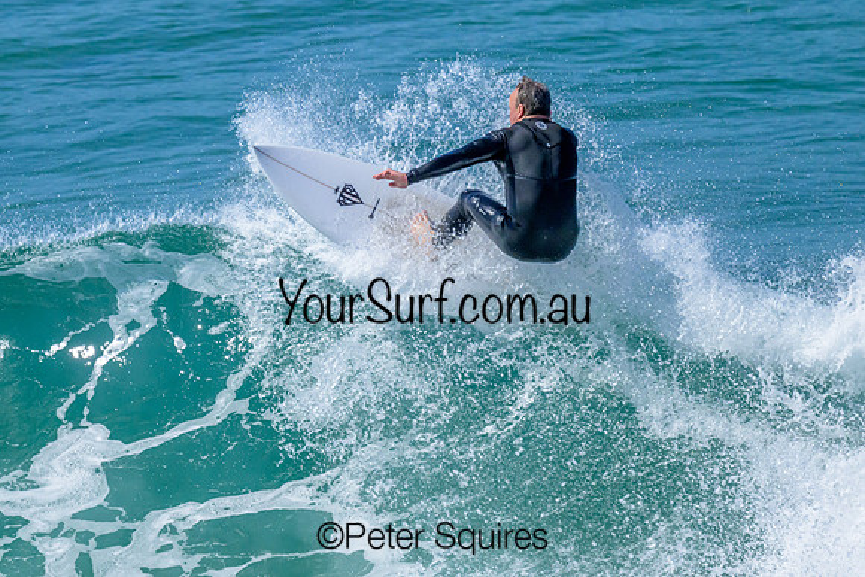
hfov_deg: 2.1
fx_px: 23469
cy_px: 289
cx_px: 337
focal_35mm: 977
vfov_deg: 1.4
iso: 2500
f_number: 6.3
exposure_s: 1/2000
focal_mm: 800
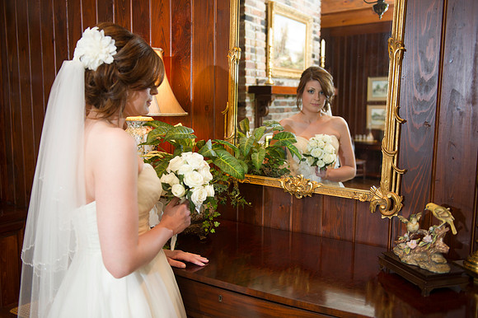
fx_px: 425
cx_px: 239
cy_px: 159
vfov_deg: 41.1
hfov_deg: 58.7
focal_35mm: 32
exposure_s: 1/160
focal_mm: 32
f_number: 2.8
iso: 1250
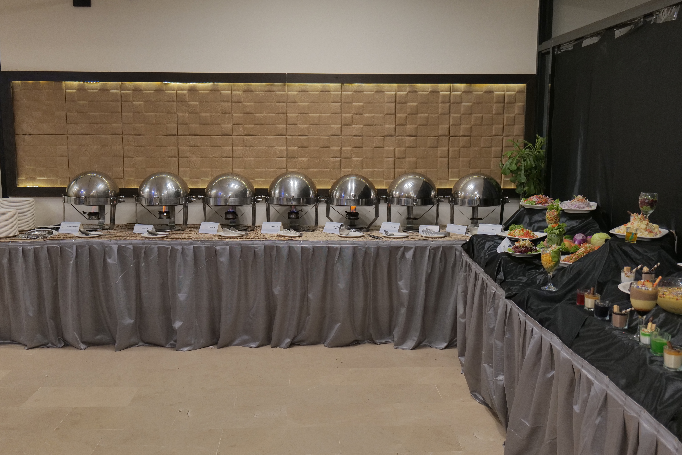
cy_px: 224
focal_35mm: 36
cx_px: 338
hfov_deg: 53.1
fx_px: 682
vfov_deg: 36.9
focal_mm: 35
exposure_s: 1/100
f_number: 4.4
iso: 2000
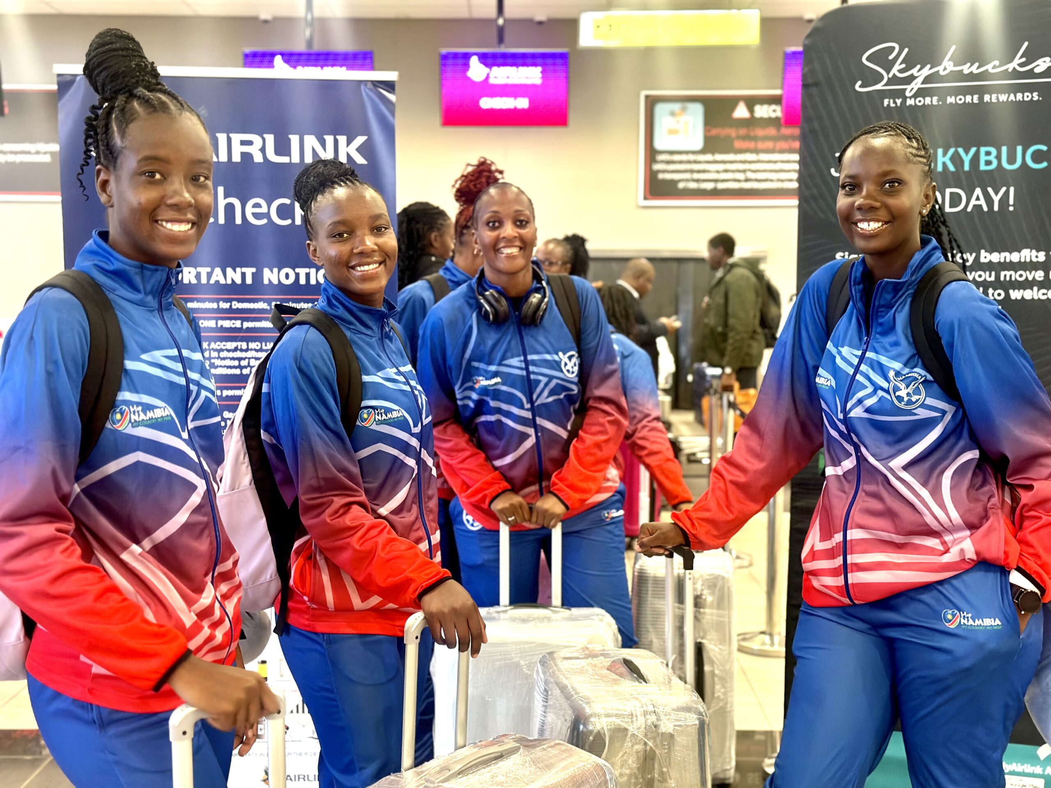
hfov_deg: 39.7
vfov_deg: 30.3
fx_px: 1457
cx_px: 526
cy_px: 394
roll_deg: +0.0
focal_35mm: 48
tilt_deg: -4.2
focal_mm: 6.86
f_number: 1.78
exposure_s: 1/50
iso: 320
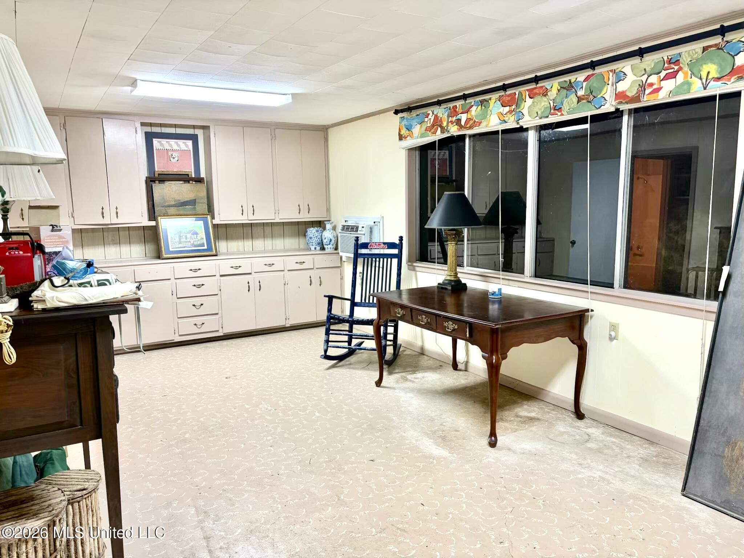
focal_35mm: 26
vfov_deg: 53.1
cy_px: 279
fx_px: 559
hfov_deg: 67.3
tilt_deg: -8.7
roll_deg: +1.7
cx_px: 372
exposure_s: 1/60
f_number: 1.6
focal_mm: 5.96
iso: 100
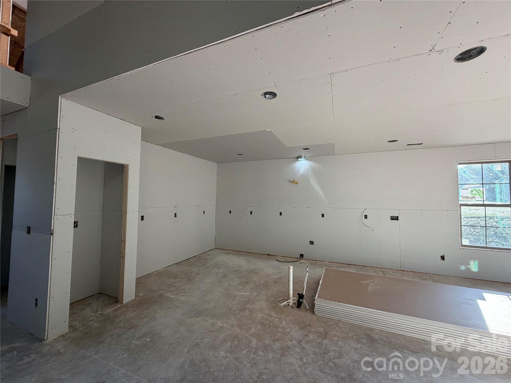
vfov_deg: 85.7
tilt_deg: +2.1
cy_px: 192
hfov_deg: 102.1
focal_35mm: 14
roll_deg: -0.7
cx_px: 256
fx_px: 207
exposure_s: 1/121
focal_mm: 2.22
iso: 125
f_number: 2.2
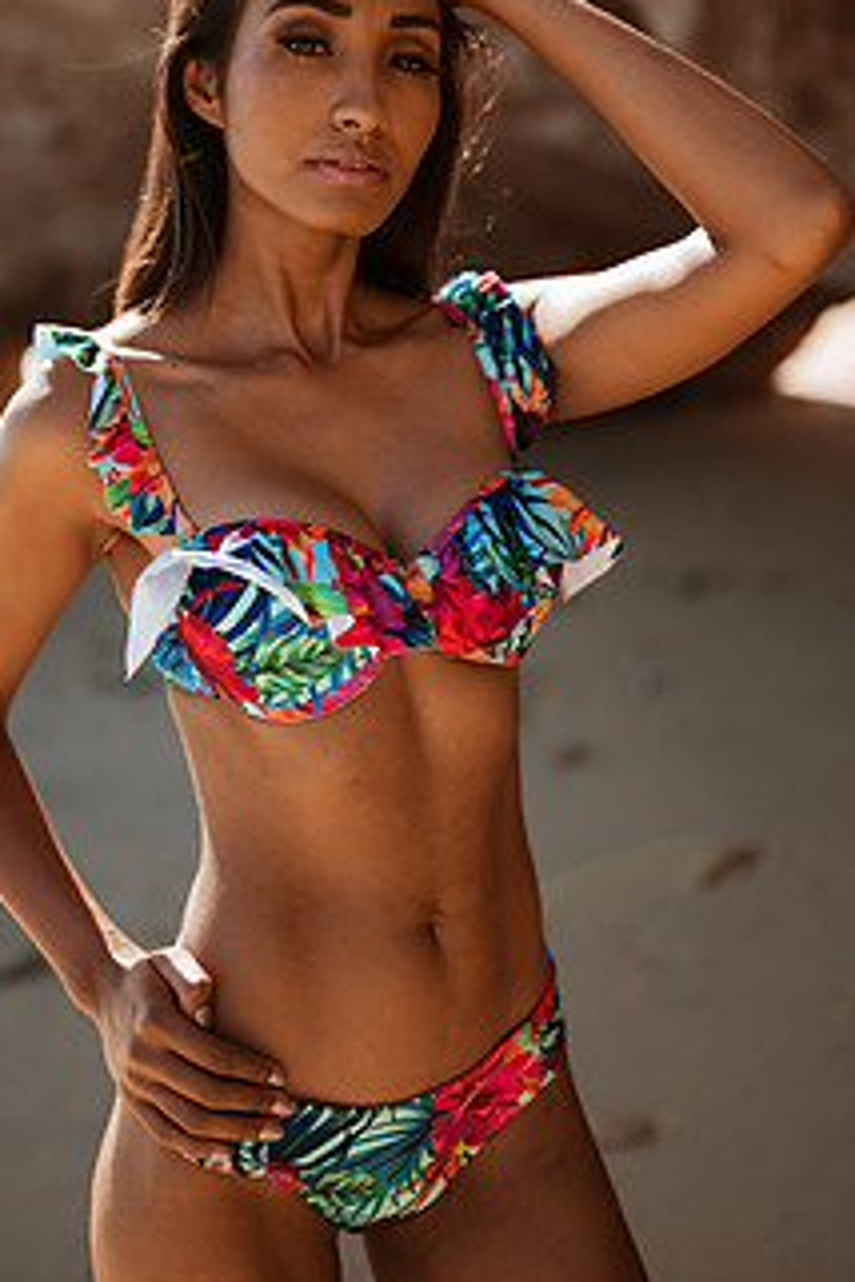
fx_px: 1745
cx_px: 340
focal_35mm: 49
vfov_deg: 40.2
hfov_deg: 27.5
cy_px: 507
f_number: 1.4
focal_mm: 35
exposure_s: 1/1600
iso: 64
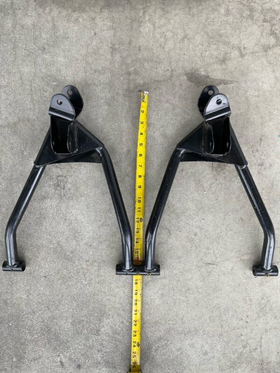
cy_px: 186
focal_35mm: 26
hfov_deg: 53.1
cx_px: 140
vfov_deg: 67.3
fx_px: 280
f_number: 1.6
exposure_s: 1/222
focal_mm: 5.1
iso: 32
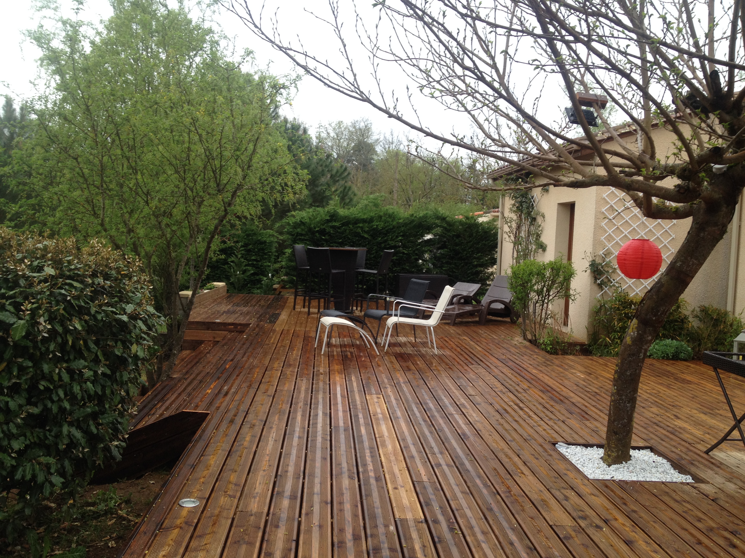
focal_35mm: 35
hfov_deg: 52.6
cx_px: 372
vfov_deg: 40.7
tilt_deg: -4.3
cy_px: 279
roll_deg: -1.4
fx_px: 753
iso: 50
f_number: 2.4
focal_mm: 4.28
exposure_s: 1/219
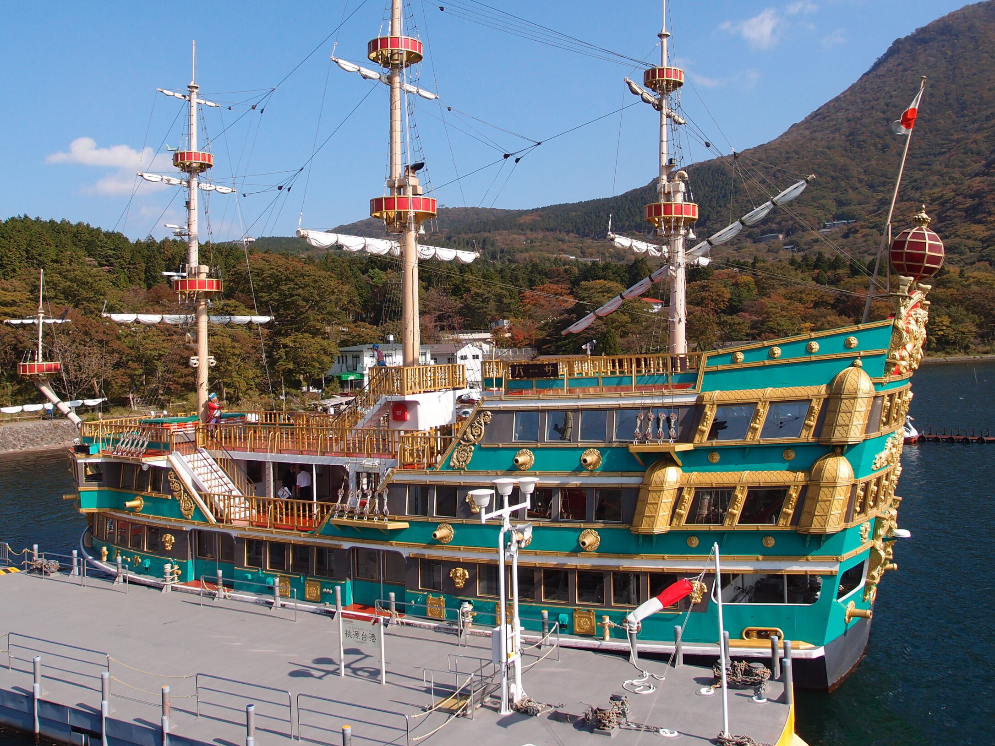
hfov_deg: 55.4
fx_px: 949
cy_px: 314
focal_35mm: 33
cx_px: 498
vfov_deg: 42.8
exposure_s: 1/320
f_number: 2.5
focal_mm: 6
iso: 100
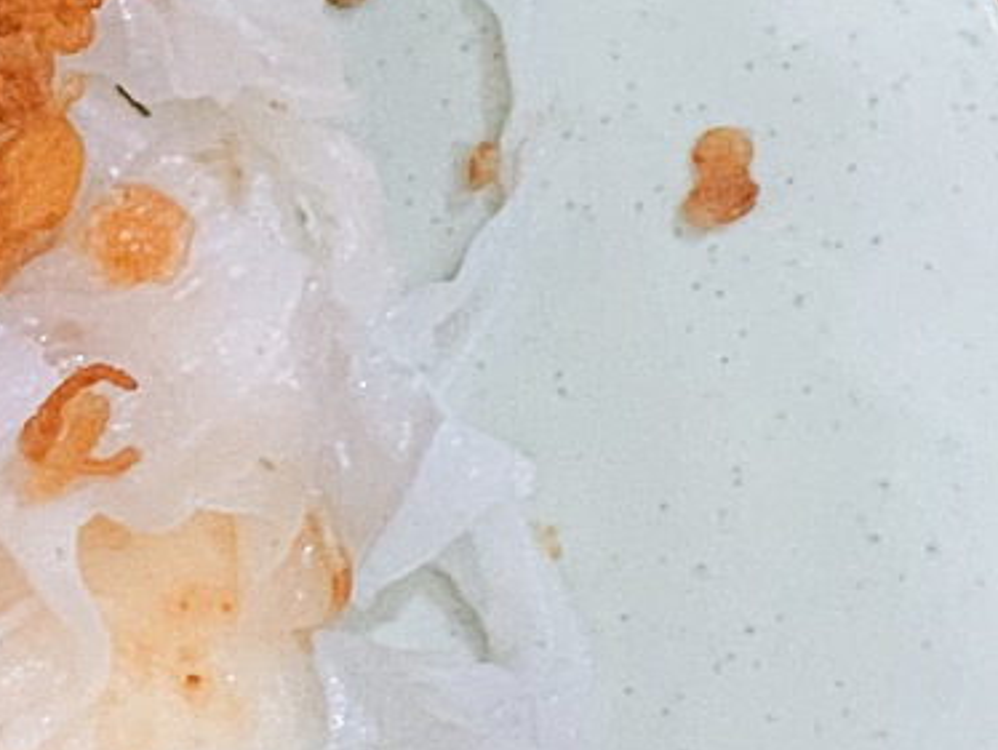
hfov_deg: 6.7
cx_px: -1492
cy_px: -1188
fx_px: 8020
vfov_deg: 5.2
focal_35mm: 278
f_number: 2.4
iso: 250
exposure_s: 1/60
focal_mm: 6
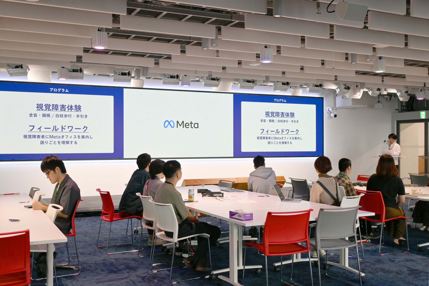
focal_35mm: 38
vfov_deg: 35.5
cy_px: 143
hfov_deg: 51.3
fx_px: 447
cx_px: 214
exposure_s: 1/250
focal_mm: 25
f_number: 4.2
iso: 400
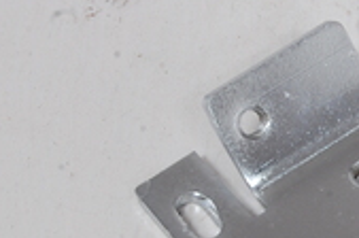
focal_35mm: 243
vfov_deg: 5.6
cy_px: 119
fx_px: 2423
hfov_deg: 8.4
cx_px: 431
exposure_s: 1/125
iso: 200
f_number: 14
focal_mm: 55
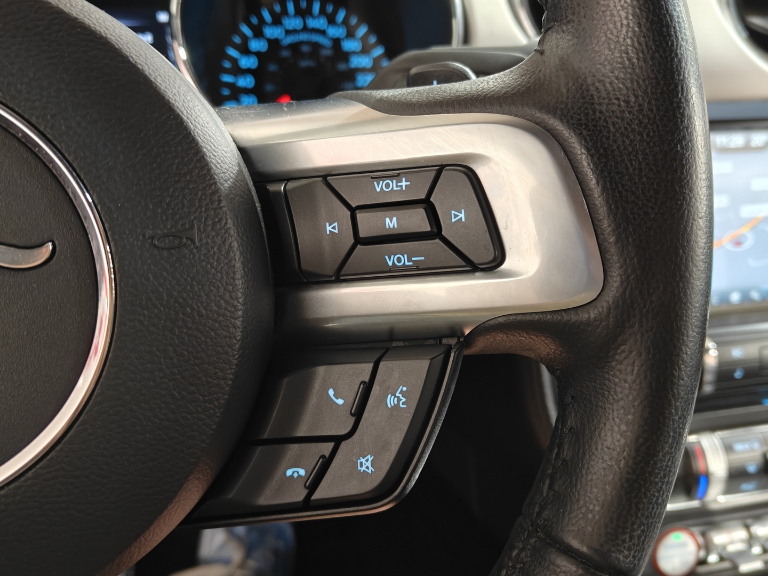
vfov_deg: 45.4
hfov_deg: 58.4
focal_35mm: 31
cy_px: 288
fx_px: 688
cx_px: 384
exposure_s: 1/20
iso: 160
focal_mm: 5.59
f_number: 1.8
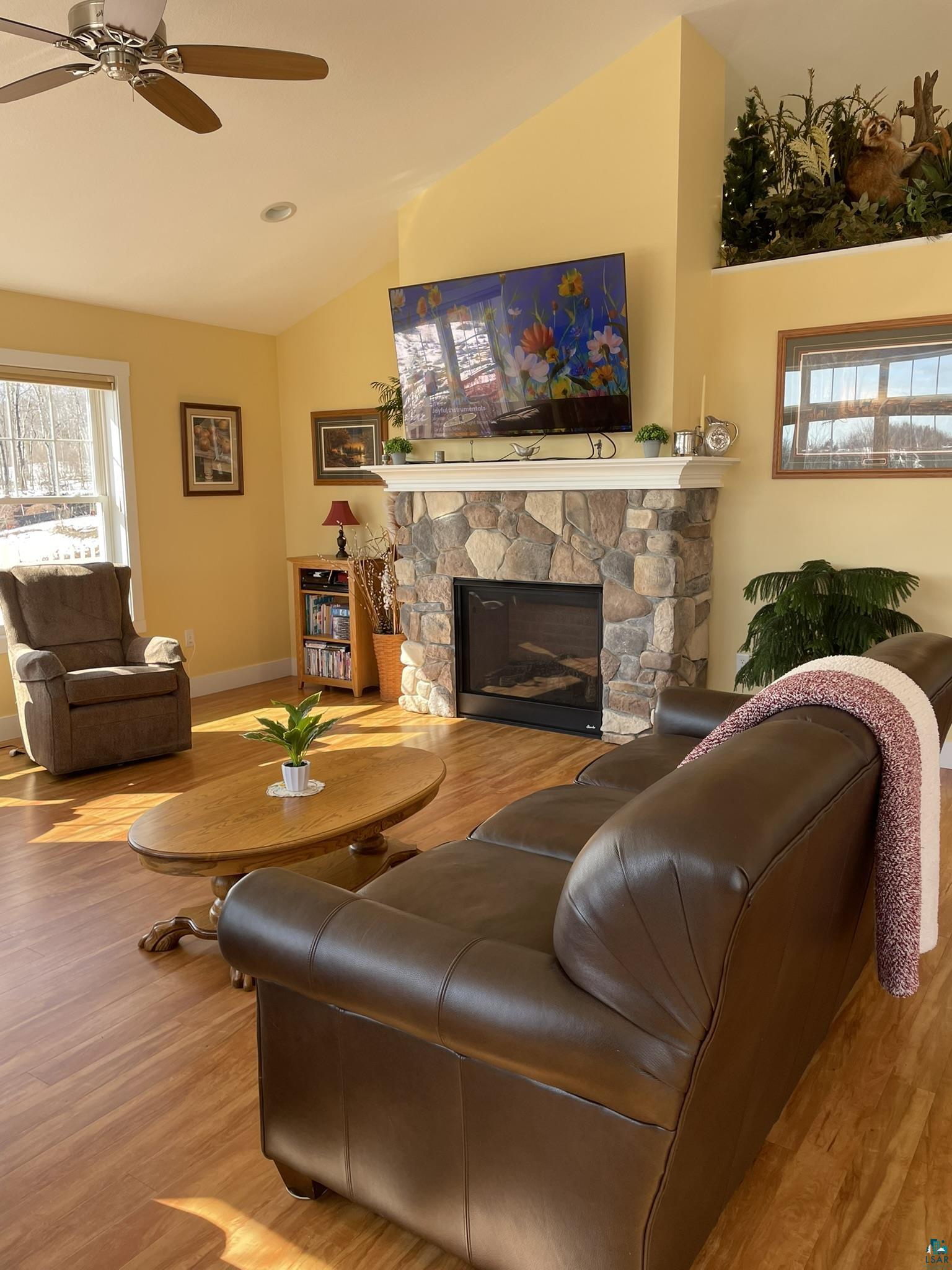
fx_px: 953
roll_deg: +1.6
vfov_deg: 67.3
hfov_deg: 53.1
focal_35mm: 26
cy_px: 635
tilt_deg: -7.1
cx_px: 476
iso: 32
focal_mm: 4.2
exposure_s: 1/251
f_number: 1.6
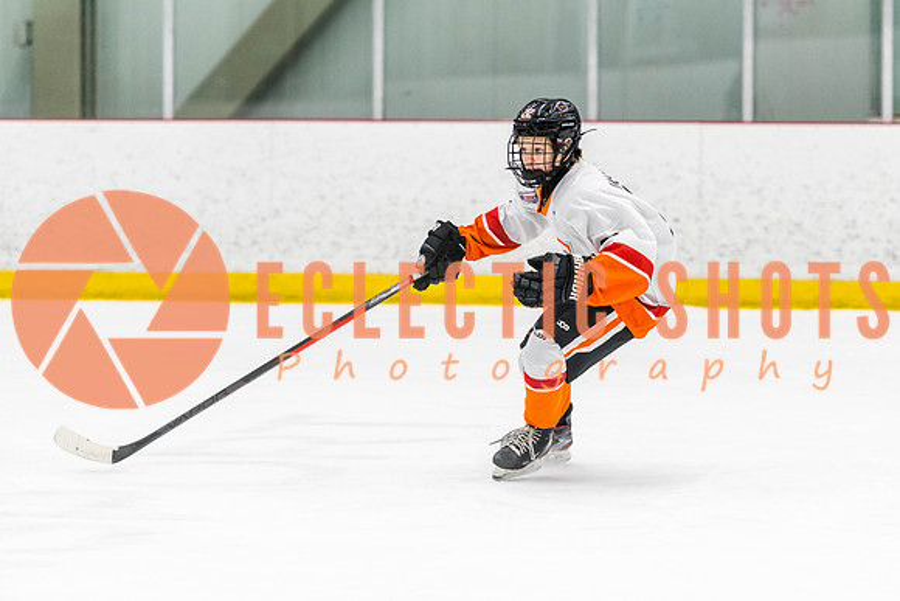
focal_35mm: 193
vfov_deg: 7.1
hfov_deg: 10.7
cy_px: 266
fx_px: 4817
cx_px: 559
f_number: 2.8
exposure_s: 1/640
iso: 2000
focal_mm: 155
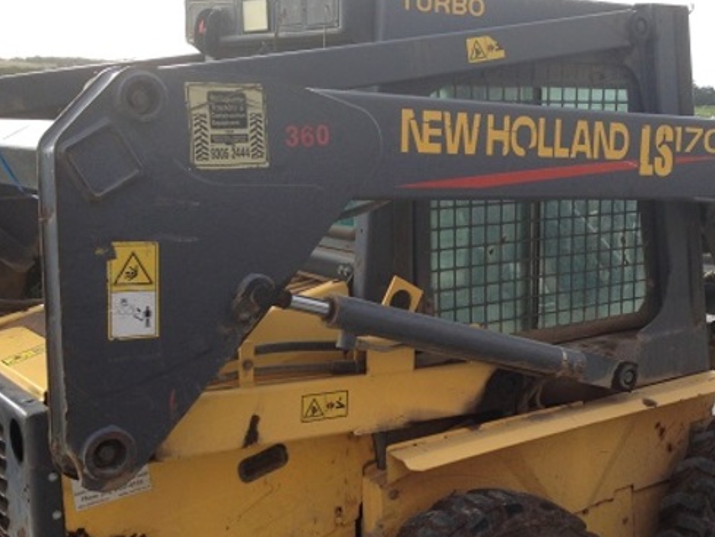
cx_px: 534
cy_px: 337
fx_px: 1116
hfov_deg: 34.8
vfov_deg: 27.0
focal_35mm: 54
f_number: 2.4
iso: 50
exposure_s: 1/244
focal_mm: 4.13
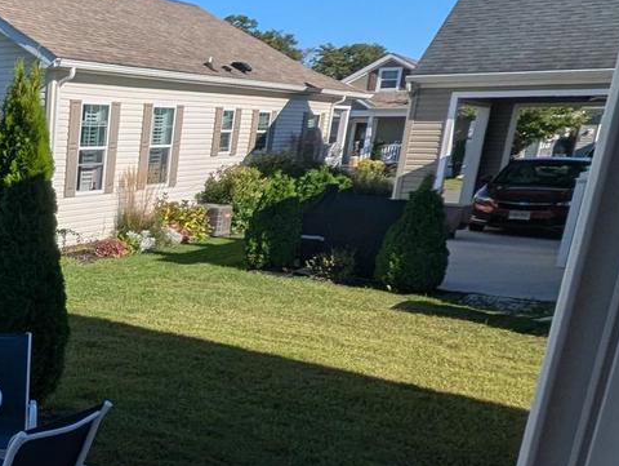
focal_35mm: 39
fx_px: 698
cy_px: 334
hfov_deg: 35.6
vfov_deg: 36.2
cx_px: -151
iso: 55
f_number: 2.2
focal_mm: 1.95
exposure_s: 1/2994
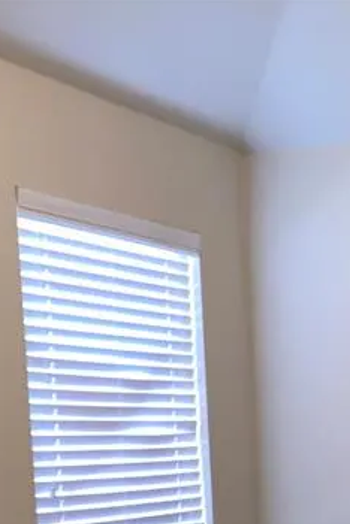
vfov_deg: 24.1
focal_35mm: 79
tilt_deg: -6.0
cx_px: 447
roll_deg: +1.7
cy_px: 570
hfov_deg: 16.4
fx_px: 1152
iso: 64
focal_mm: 4.25
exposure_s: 1/13
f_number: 1.8
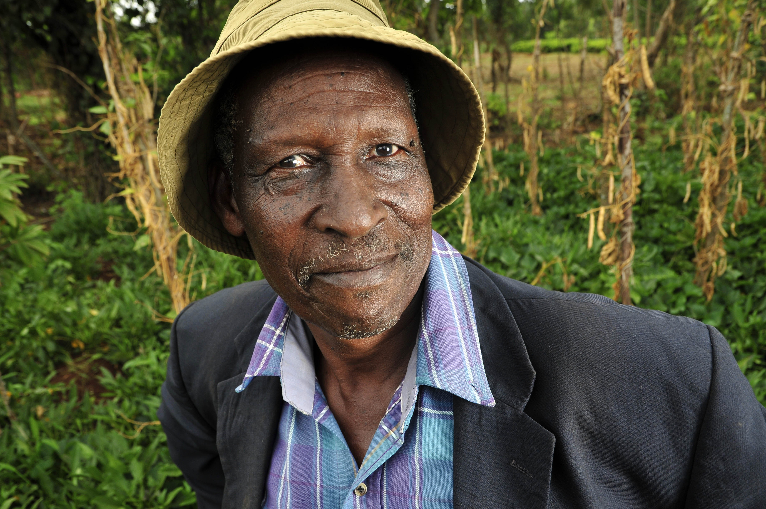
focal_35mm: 28
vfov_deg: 45.6
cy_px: 254
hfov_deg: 64.6
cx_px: 383
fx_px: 606
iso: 250
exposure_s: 1/320
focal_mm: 19
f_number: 5.6
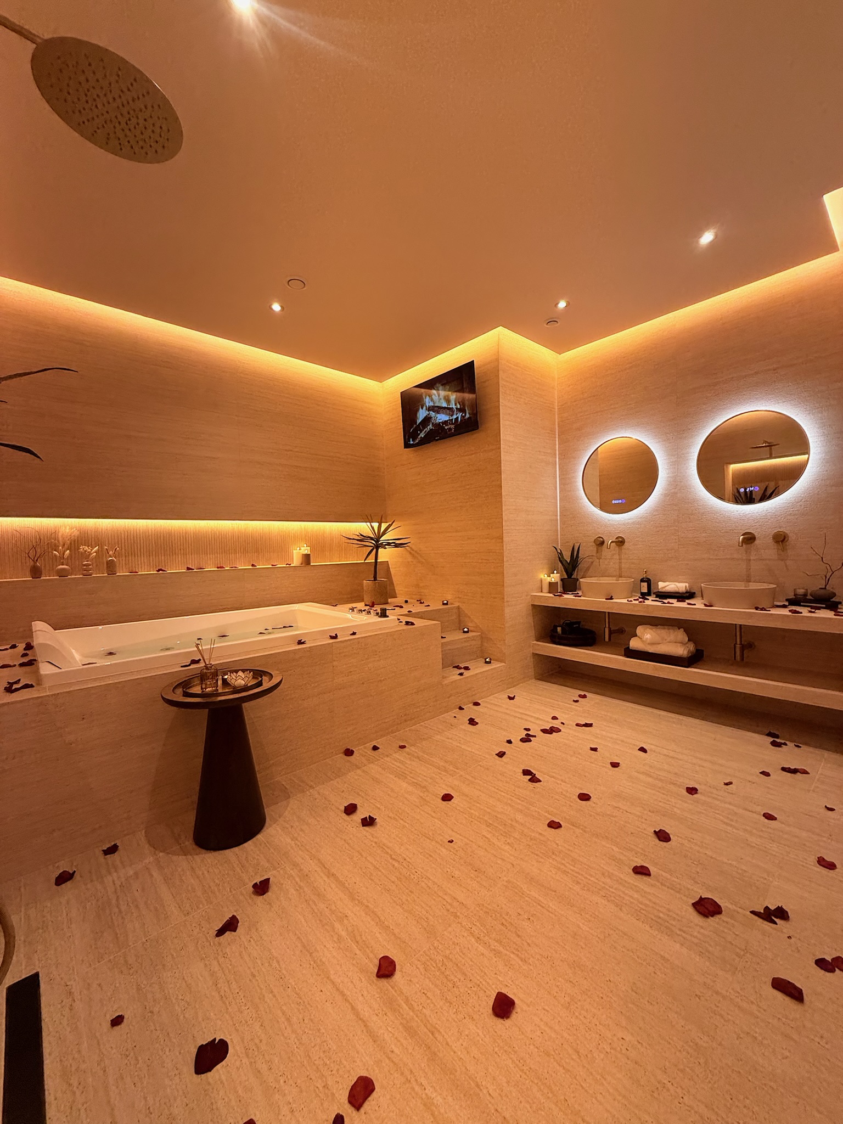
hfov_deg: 85.7
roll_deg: +2.0
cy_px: 562
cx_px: 422
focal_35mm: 14
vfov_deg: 102.1
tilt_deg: -0.9
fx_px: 455
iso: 125
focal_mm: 2.22
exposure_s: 1/100
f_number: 2.2
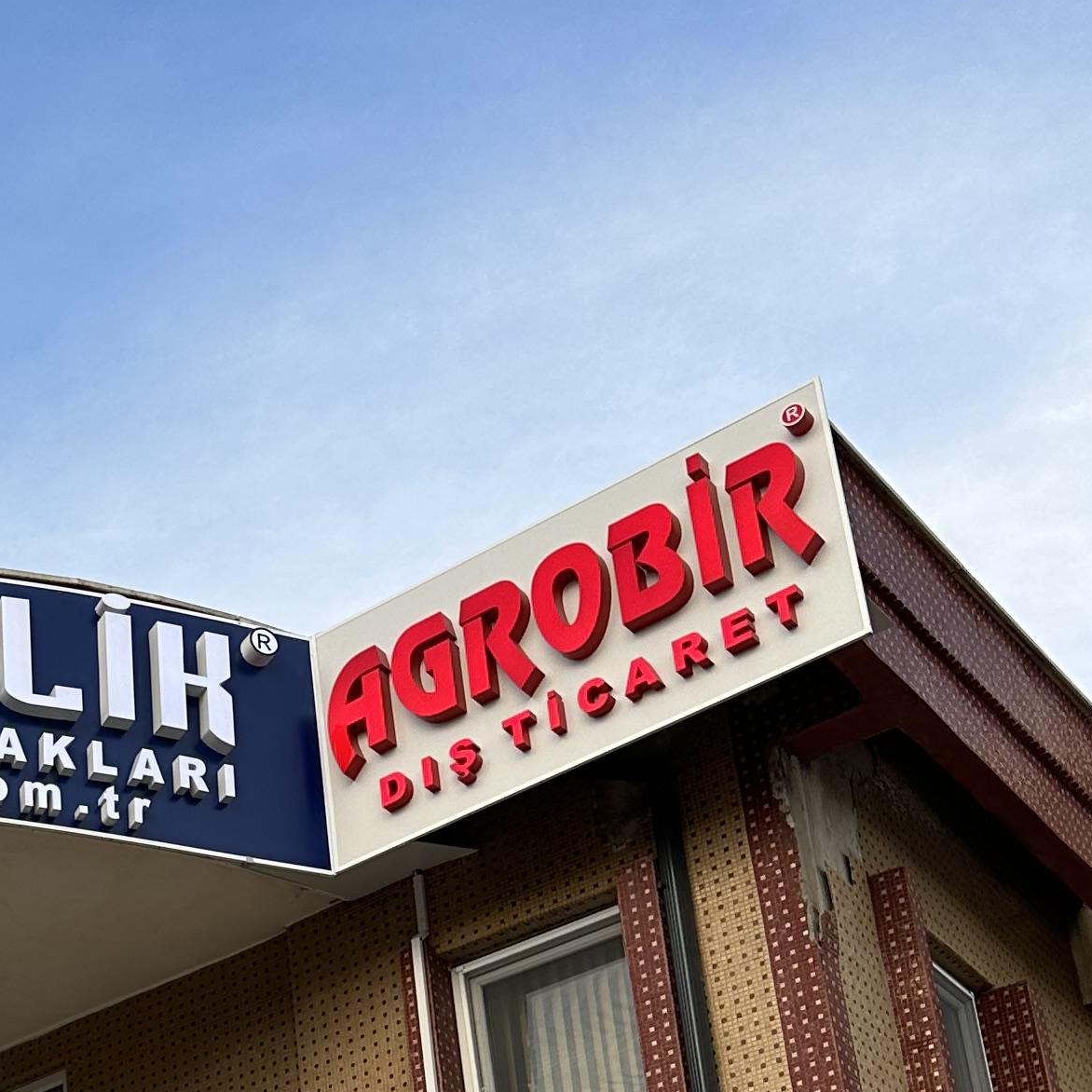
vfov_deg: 22.4
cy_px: 1194
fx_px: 2605
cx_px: -230
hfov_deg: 21.9
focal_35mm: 73
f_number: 1.78
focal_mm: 6.86
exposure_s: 1/541
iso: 80
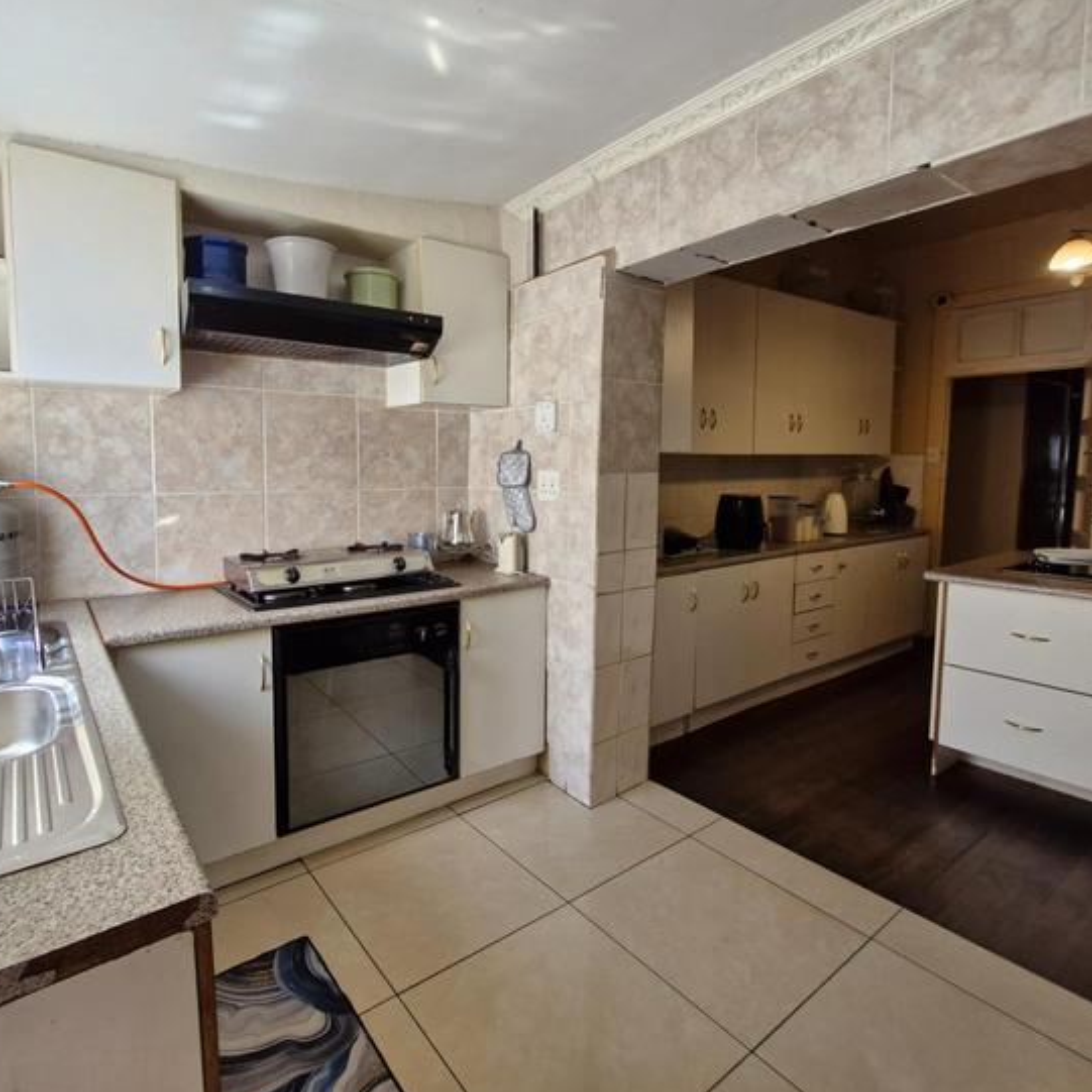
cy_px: 525
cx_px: 454
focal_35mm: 17
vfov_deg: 83.9
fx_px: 607
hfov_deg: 83.2
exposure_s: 1/50
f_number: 2.2
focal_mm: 1.74
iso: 64
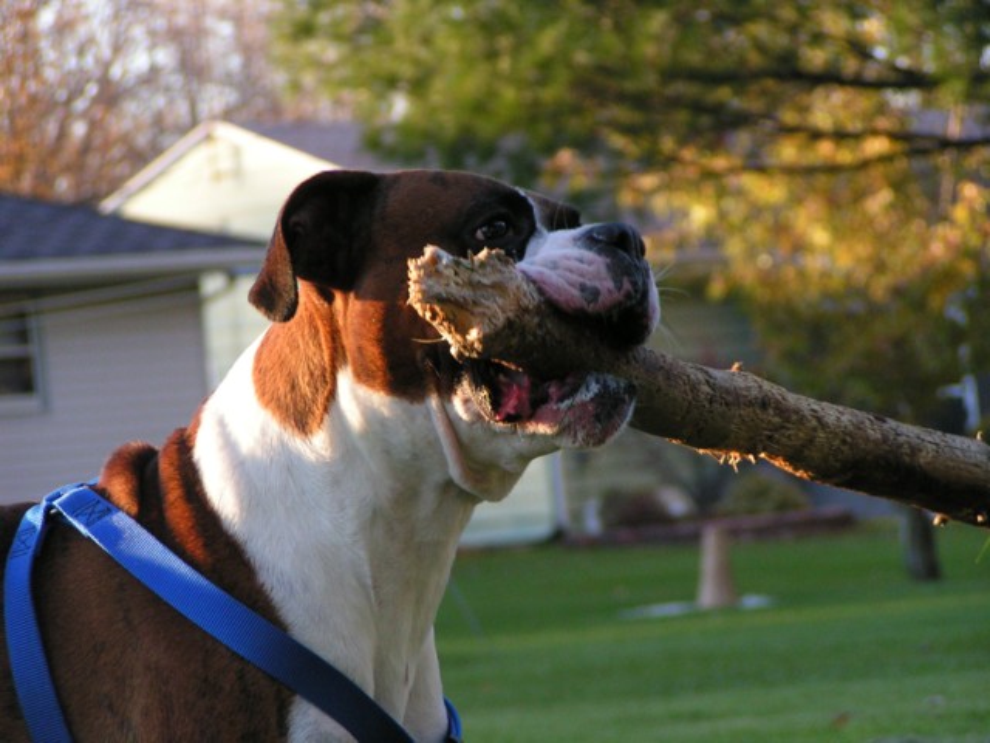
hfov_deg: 10.0
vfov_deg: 7.5
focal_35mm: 197
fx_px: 5634
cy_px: 372
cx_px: 495
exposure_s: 1/200
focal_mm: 30.1
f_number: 3.5
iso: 80
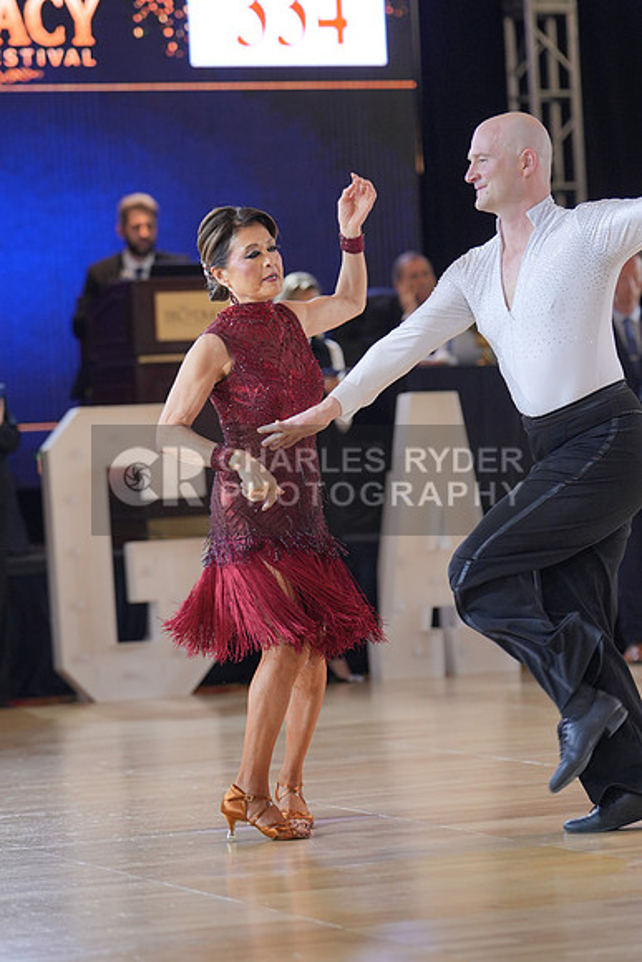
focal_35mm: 127
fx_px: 3395
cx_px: 321
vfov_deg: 16.1
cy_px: 481
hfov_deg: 10.8
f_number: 2
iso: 1000
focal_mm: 85
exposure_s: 1/500
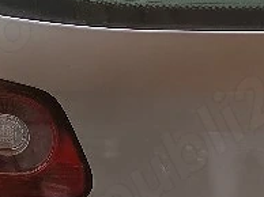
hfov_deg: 15.3
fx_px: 945
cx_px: 328
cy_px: 129
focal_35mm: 124
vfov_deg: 11.9
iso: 206
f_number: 1.7
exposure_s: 1/101
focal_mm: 5.24
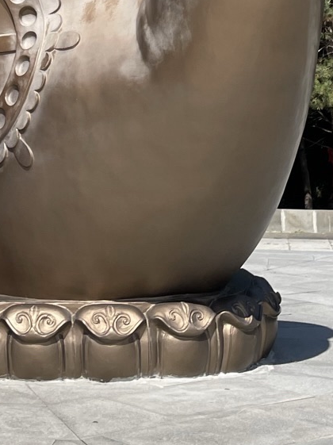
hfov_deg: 15.3
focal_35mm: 95
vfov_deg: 17.6
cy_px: -297
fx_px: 1220
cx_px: 3
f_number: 1.6
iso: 32
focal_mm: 4.2
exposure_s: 1/2681
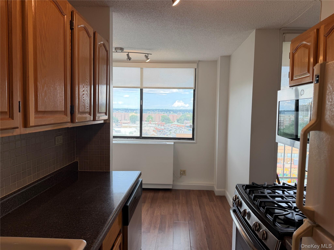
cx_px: 167
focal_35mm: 24
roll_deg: -0.4
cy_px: 125
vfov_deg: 56.8
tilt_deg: -3.8
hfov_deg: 71.6
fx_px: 232
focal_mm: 6.76
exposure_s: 1/172
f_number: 1.78
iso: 80
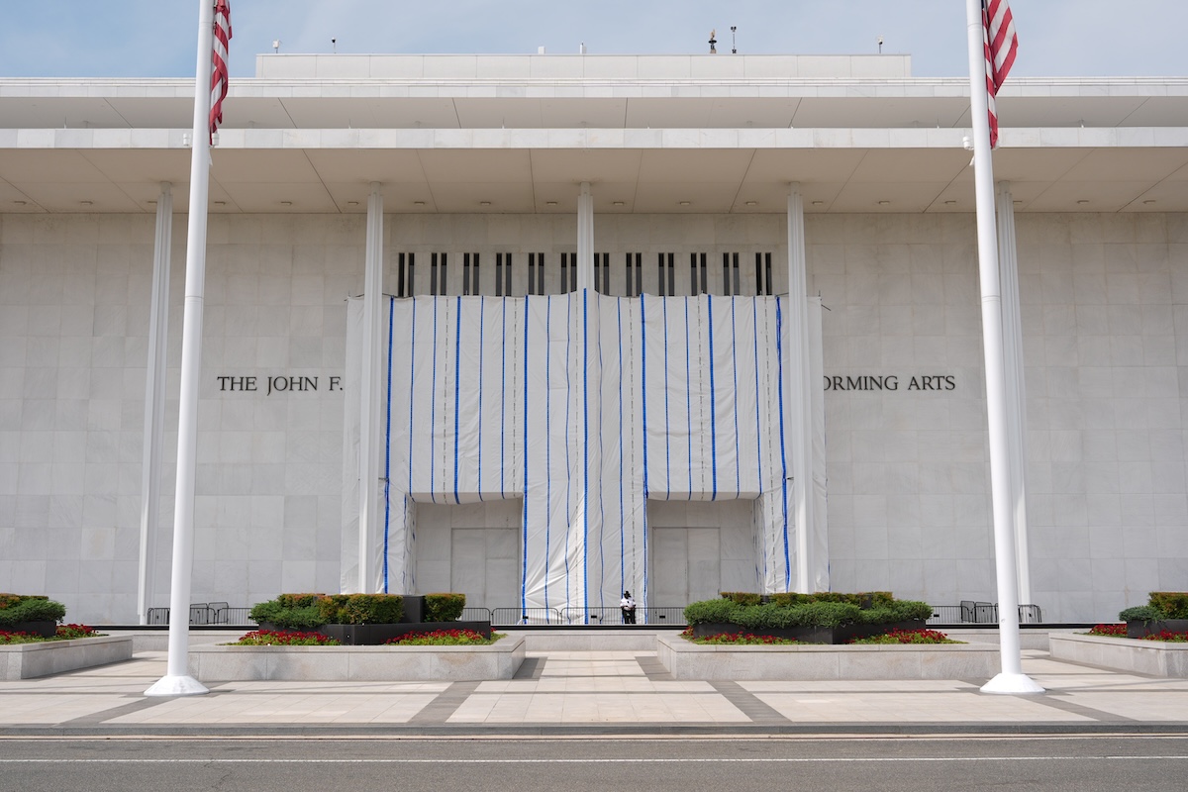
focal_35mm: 38
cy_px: 396
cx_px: 594
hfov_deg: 50.7
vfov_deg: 35.1
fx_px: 1254
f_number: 7.1
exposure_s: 1/800
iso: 200
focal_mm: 38
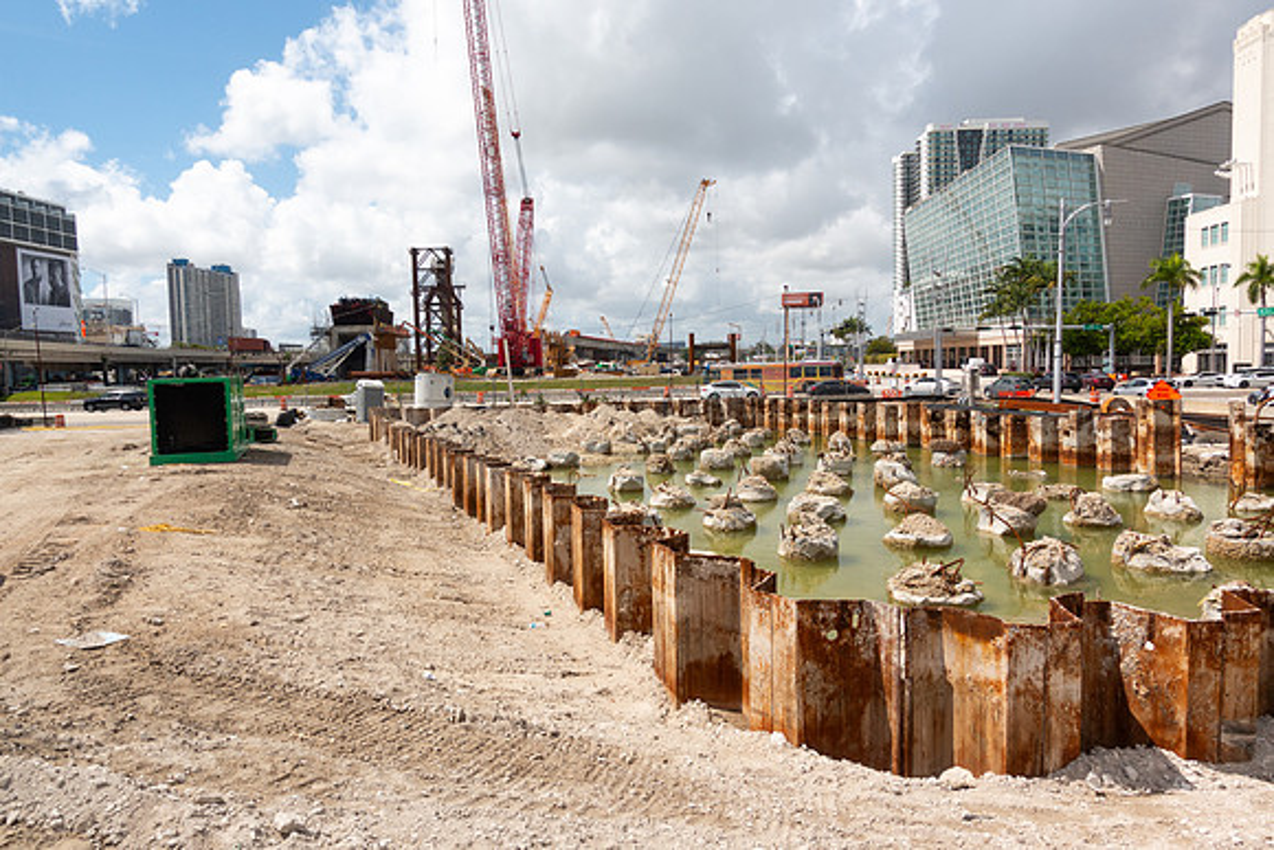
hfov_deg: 73.7
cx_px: 637
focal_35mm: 24
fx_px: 849
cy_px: 425
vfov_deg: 53.2
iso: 125
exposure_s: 1/200
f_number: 4.5
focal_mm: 8.8
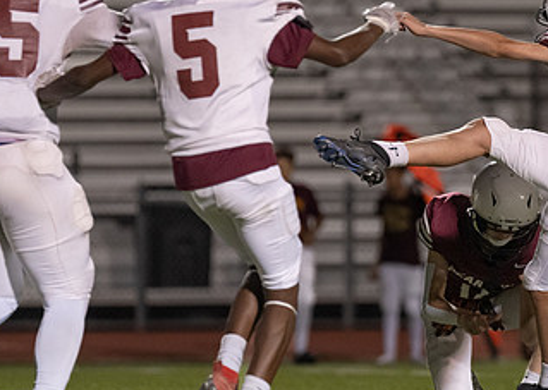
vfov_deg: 2.9
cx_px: 429
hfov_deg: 4.1
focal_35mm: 493
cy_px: 200
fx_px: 7663
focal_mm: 200
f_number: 2.8
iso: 2500
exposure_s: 1/1000
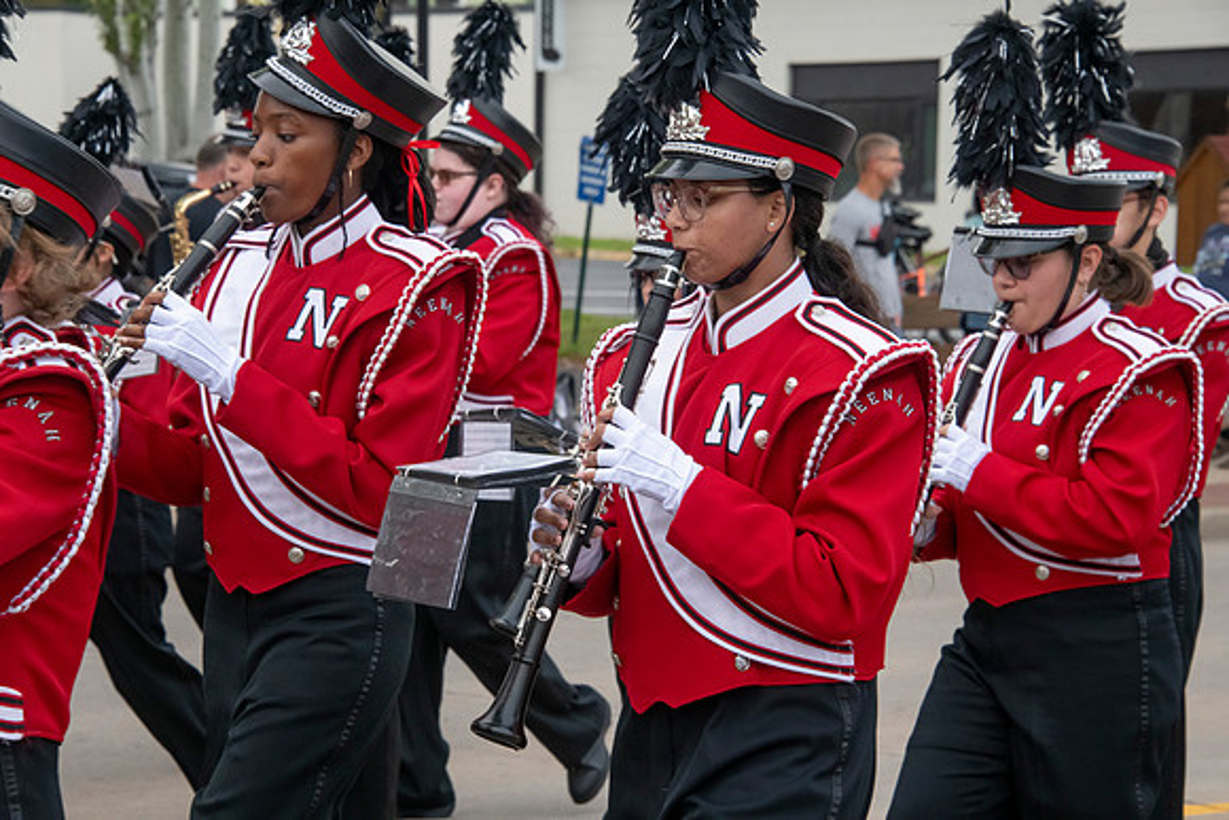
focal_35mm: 135
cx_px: 614
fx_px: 4610
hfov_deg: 15.2
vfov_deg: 10.2
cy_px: 410
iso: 3200
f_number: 11
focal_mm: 135
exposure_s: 1/320
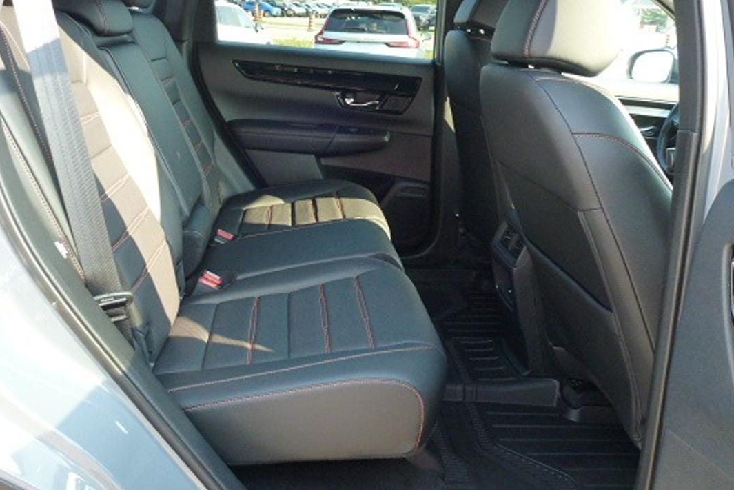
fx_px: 612
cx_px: 317
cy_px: 211
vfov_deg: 43.5
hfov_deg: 61.7
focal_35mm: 30
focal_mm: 4.3
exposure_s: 1/60
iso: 250
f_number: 3.3
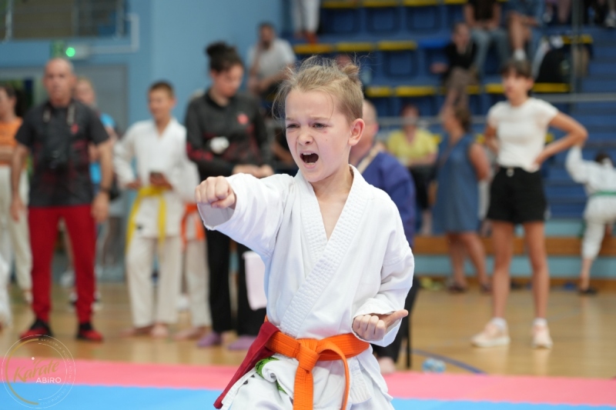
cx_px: 308
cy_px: 205
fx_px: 1796
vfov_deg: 13.0
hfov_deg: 19.5
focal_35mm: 105
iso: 800
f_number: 4
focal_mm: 105
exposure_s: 1/125
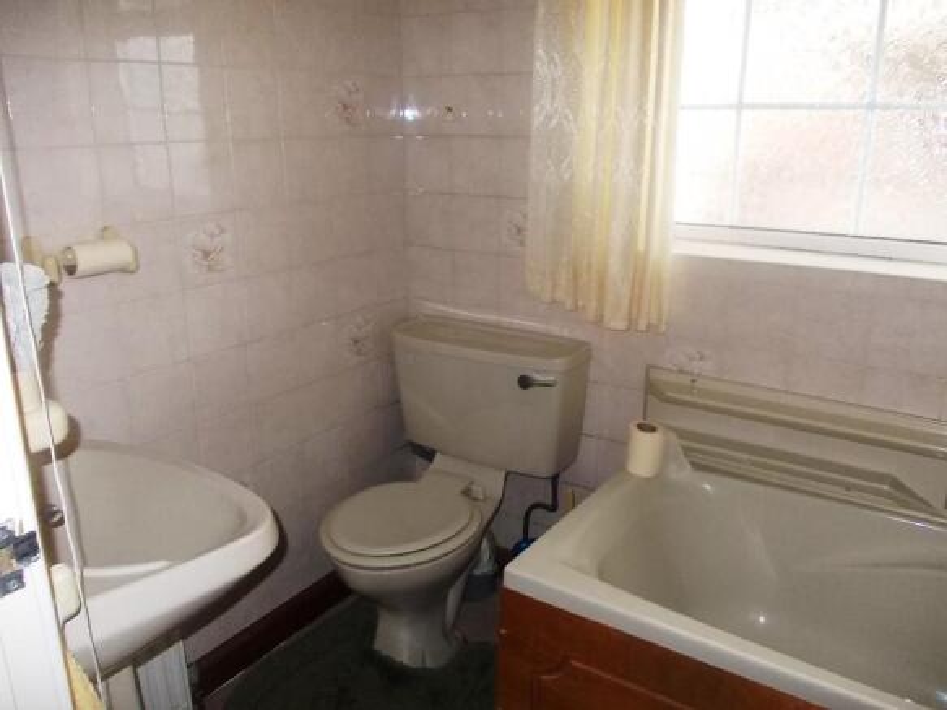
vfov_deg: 49.7
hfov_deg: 63.5
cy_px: 355
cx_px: 474
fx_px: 766
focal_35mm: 28
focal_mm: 4
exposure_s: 1/25
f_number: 2.7
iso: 200
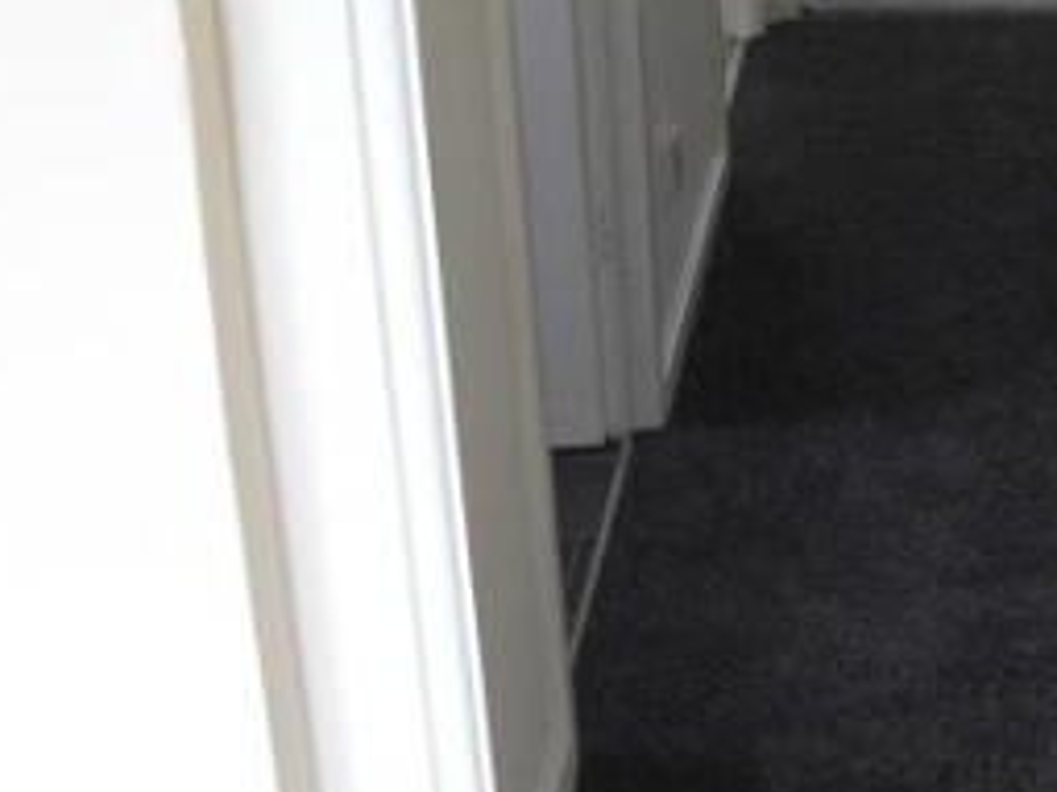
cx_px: 918
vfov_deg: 16.9
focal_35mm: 87
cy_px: 234
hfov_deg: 22.1
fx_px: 2655
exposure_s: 1/100
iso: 400
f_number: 2.8
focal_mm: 7.9
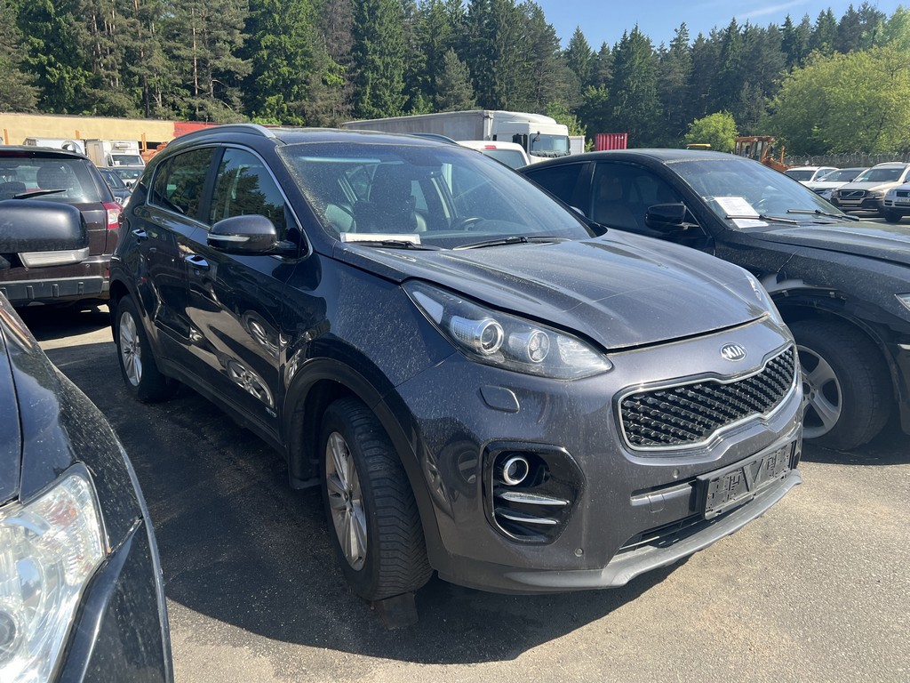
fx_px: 683
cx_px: 455
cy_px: 342
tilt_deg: -10.9
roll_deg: -1.8
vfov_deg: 53.1
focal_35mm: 26
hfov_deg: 67.3
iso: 50
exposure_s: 1/1531
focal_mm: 5.7
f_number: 1.5
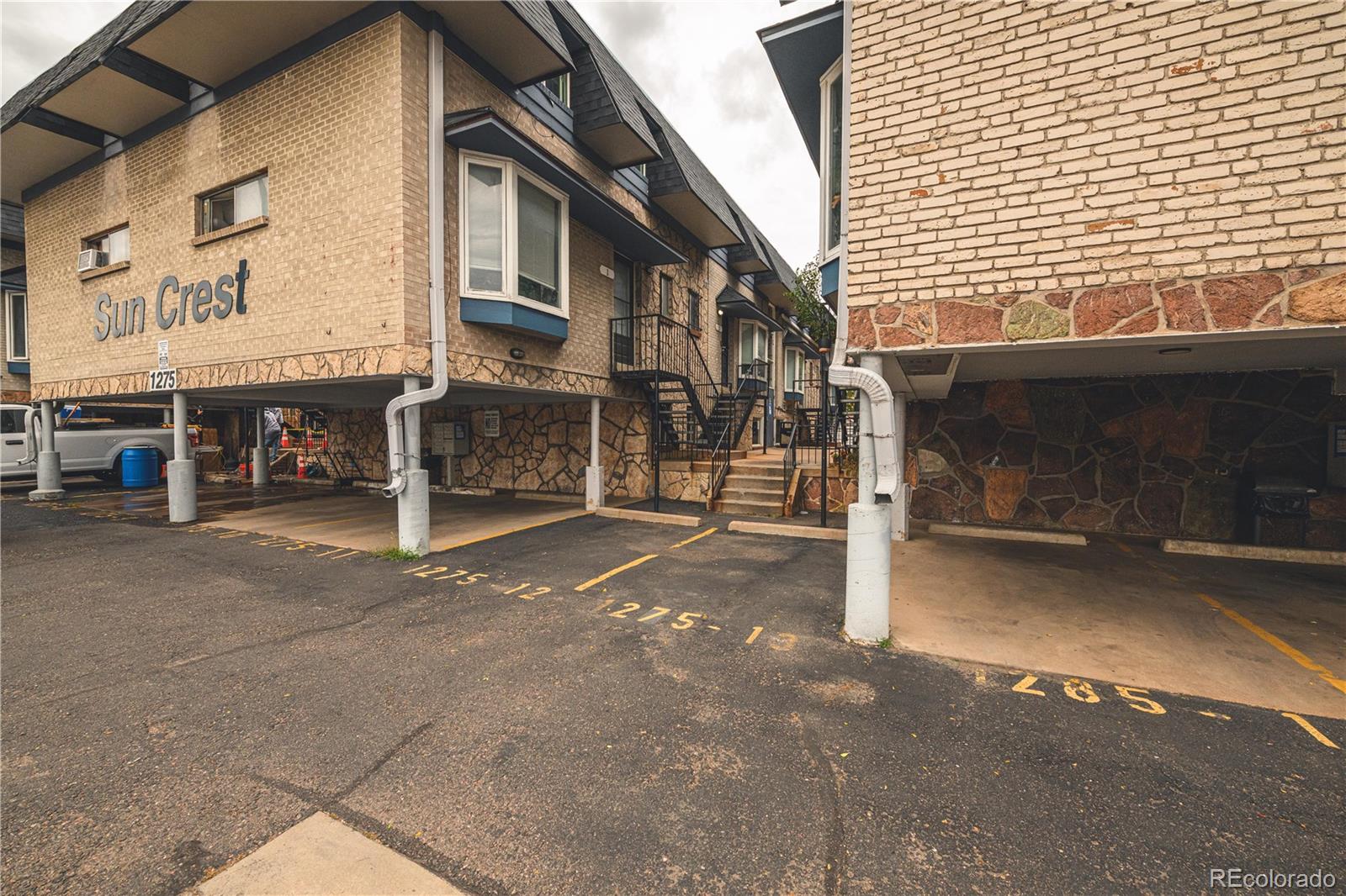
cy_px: 448
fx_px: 523
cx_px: 673
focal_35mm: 14
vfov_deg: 81.2
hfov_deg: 104.3
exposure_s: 1/500
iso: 1250
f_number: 8
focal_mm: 14
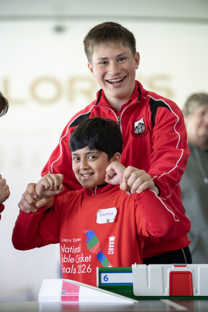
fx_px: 1300
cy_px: 156
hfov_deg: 9.1
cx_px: 104
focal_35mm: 150
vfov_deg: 13.7
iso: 2500
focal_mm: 150
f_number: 3.2
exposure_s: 1/320
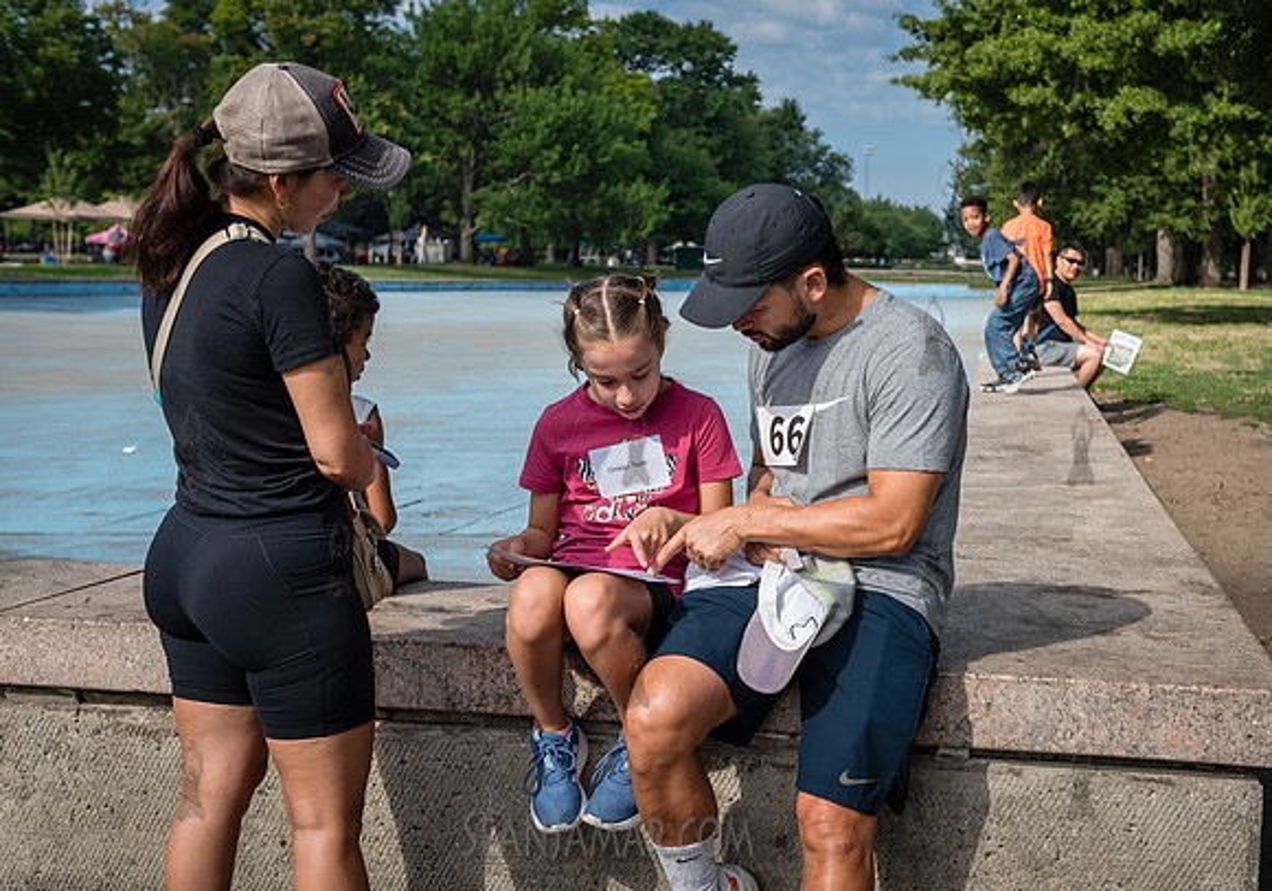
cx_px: 759
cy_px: 507
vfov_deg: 26.7
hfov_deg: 37.3
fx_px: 1877
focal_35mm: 52
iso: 200
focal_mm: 44
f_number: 4
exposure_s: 1/2000
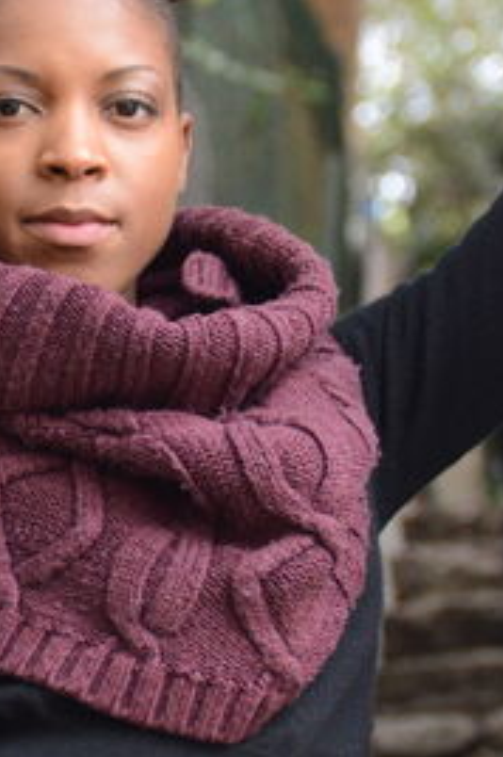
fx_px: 5211
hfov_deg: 5.5
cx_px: 25
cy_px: 506
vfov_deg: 8.3
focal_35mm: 248
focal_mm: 70
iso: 1250
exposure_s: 1/125
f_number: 5
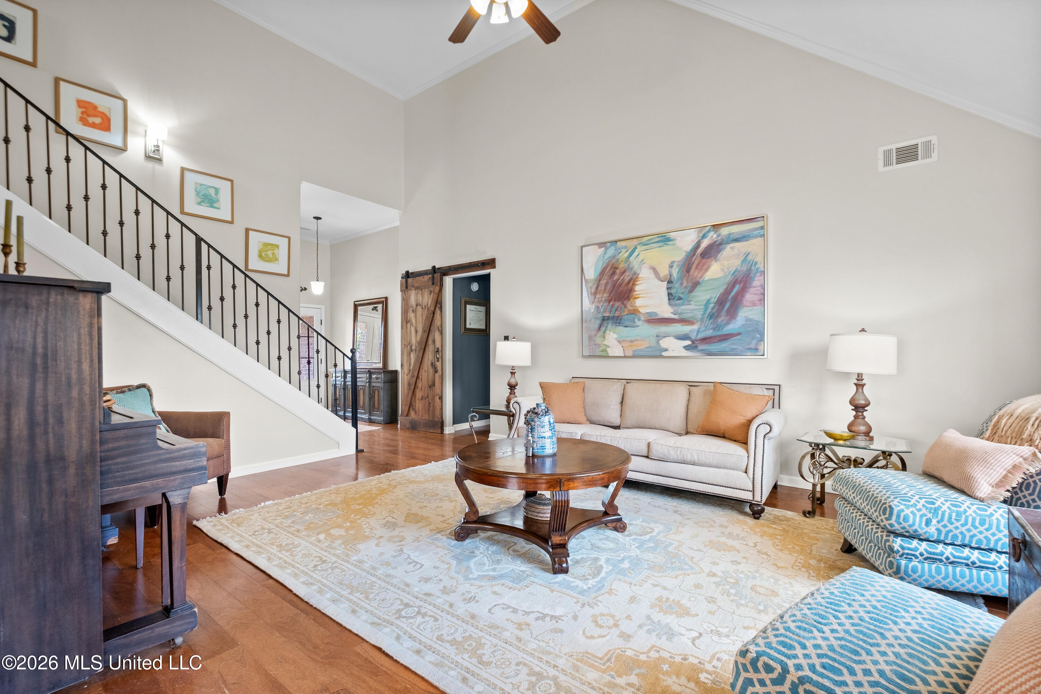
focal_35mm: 15
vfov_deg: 77.3
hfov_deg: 100.4
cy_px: 347
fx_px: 434
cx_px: 520
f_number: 5
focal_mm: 10
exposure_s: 1/4
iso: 400
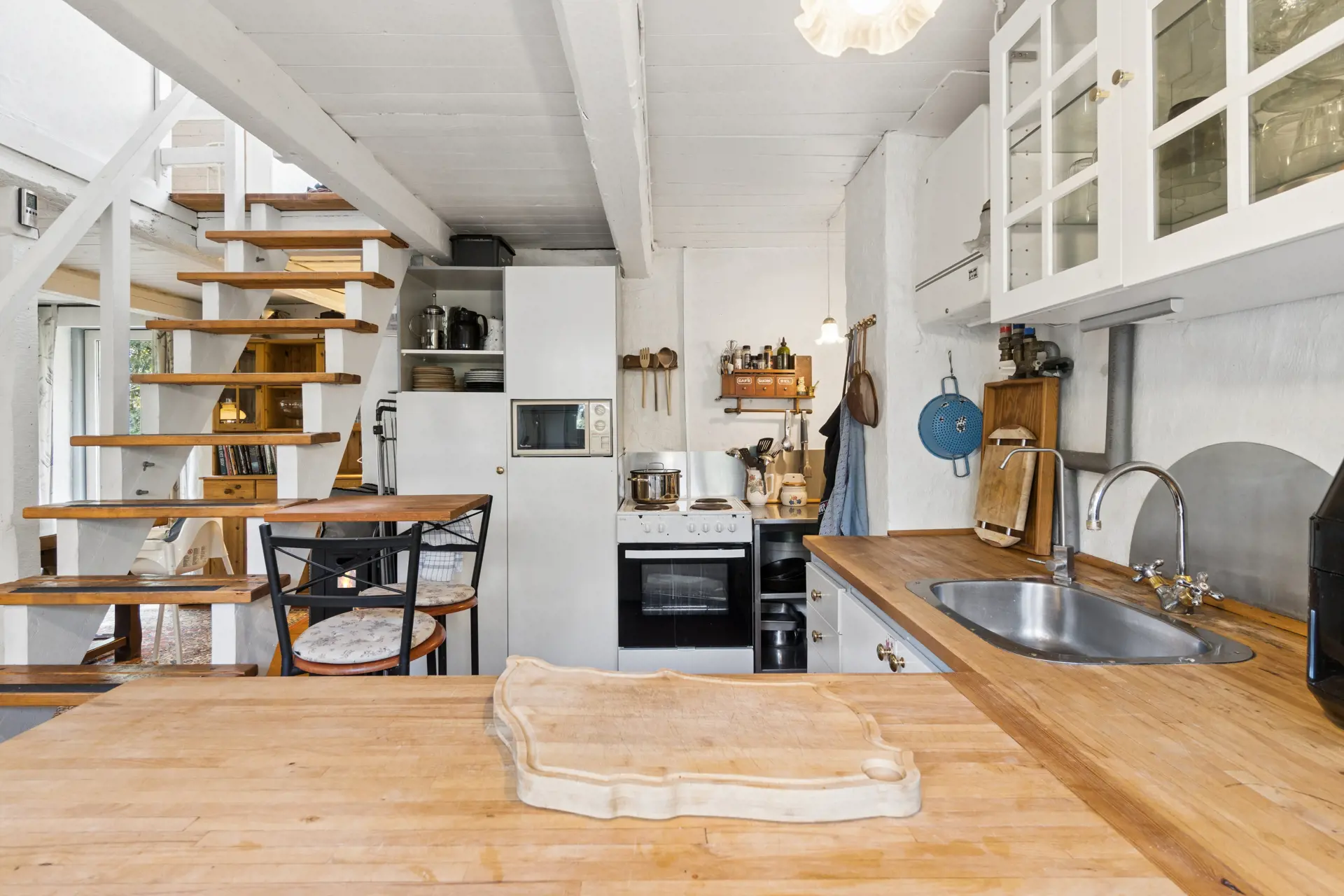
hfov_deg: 95.0
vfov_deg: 72.1
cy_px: 448
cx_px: 672
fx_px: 616
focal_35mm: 16
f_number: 8
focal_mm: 11
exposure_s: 1/4
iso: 200
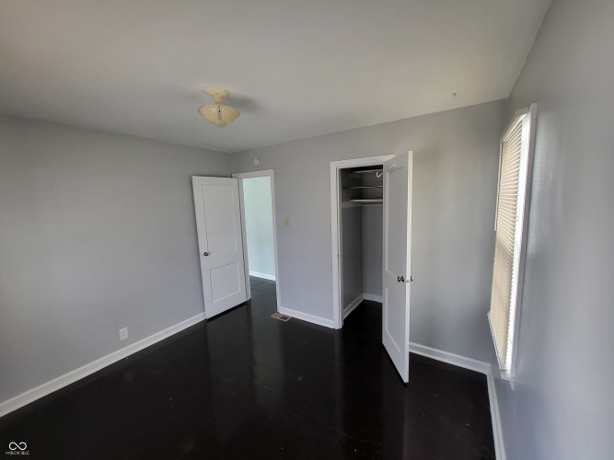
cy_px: 230
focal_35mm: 13
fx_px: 231
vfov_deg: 89.9
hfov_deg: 106.2
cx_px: 307
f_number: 2.2
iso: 100
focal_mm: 1.74
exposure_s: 1/60
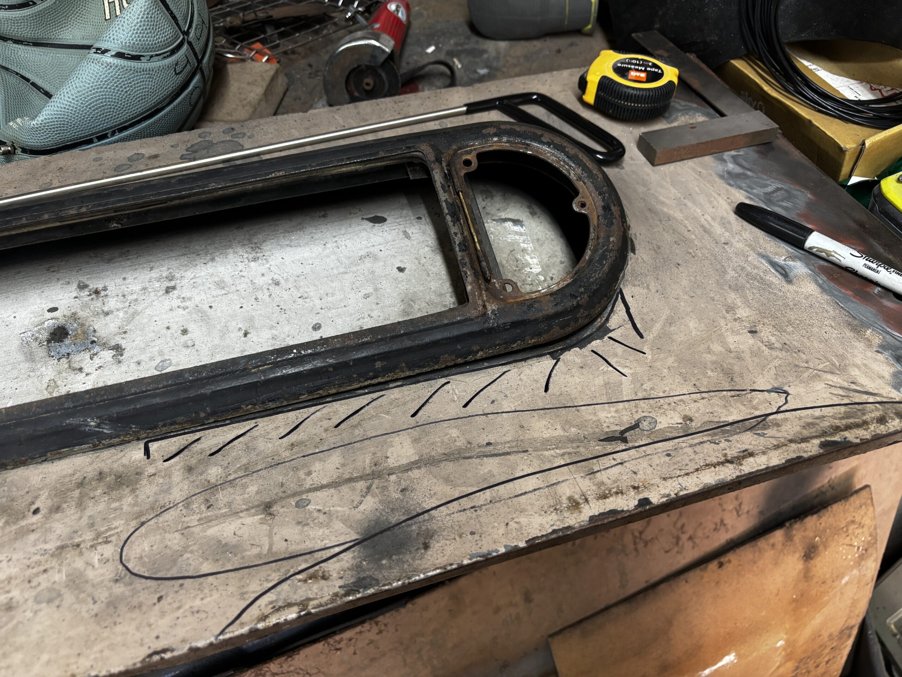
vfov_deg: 53.1
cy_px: 338
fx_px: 677
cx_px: 451
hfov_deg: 67.3
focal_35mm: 26
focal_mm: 5.96
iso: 250
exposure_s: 1/50
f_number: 1.6
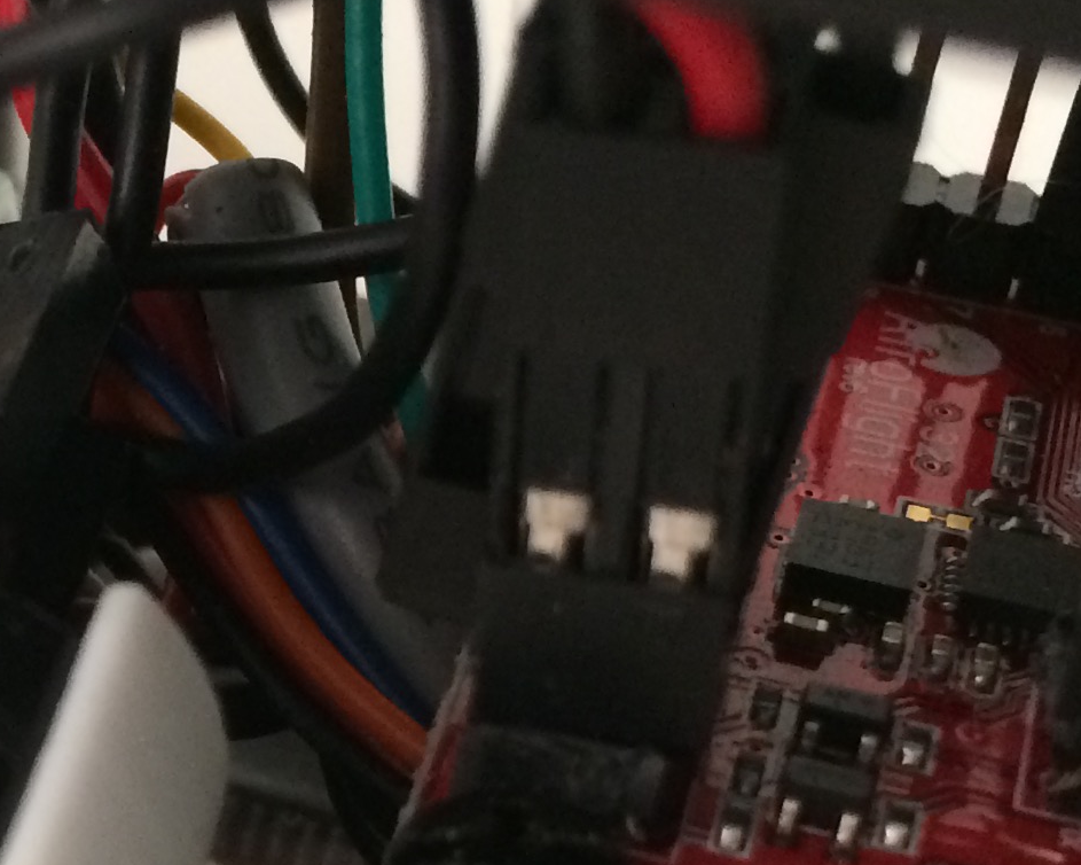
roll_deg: -3.2
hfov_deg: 18.9
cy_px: 788
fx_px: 3135
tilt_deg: -38.5
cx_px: -70
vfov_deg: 15.5
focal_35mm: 98
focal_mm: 4.15
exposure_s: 1/24
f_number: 2.2
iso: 320
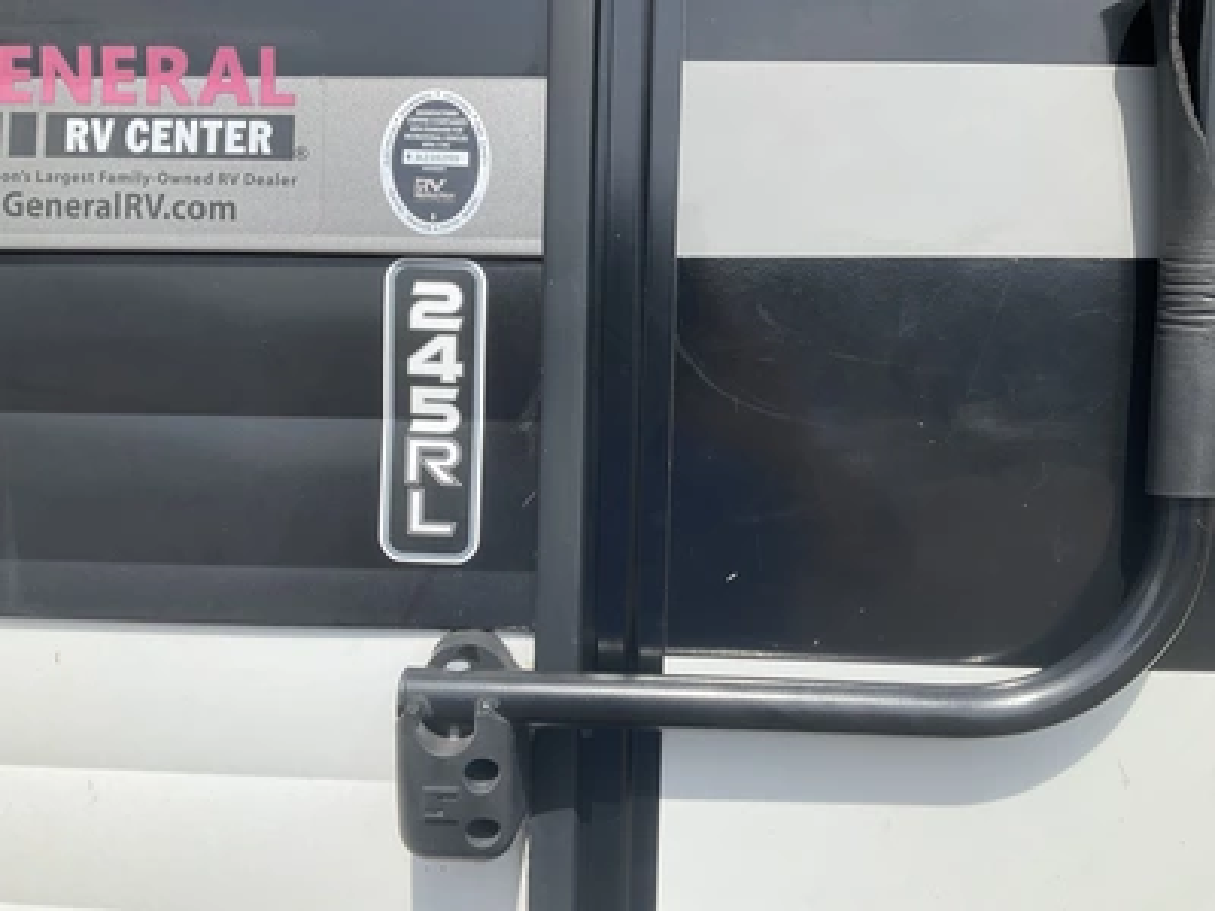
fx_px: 1018
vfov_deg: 48.2
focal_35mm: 29
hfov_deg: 61.7
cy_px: 456
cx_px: 608
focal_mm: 3
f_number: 1.8
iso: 25
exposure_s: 1/1451
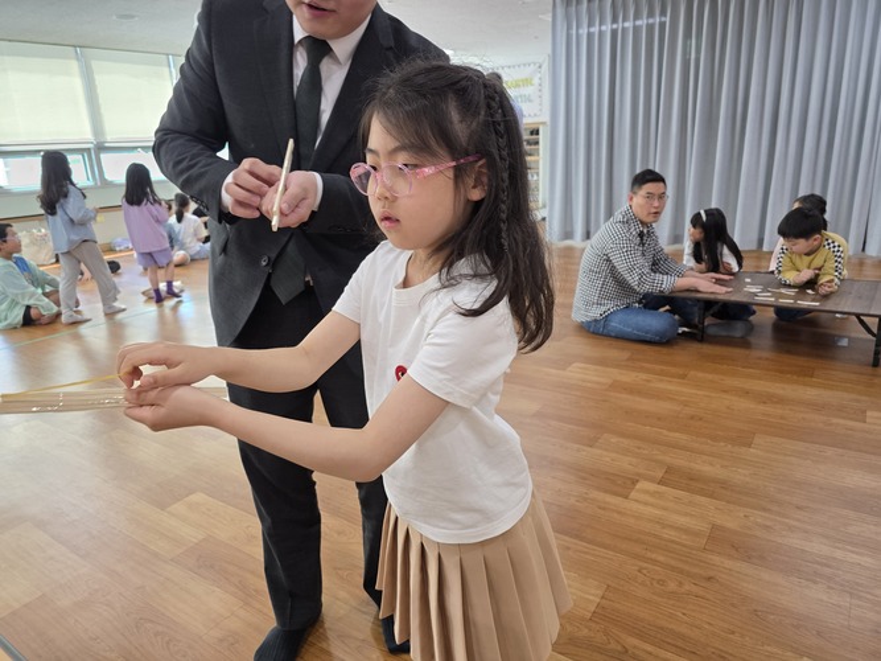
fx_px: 585
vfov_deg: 58.9
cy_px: 330
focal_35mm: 23
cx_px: 440
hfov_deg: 73.9
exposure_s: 1/120
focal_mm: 6.3
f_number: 1.7
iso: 160
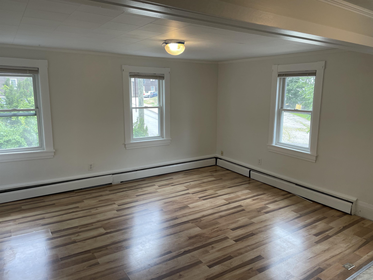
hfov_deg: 67.3
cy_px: 140
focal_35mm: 26
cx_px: 186
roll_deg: -0.5
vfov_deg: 53.1
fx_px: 280
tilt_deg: -9.3
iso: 50
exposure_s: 1/120
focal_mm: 4.2
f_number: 1.6
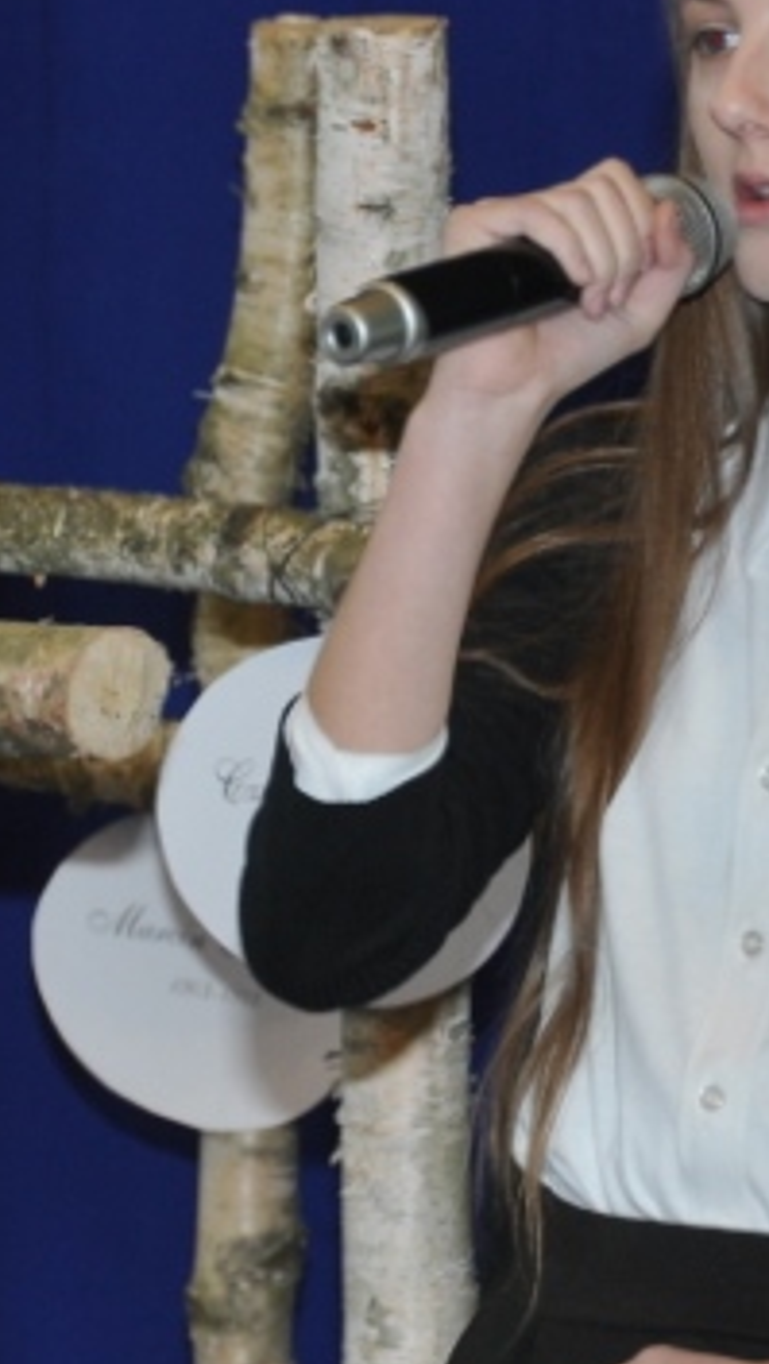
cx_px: 537
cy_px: 626
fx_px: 13988
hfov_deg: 3.1
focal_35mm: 387
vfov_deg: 5.6
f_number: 5.6
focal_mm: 85
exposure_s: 1/60
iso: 400
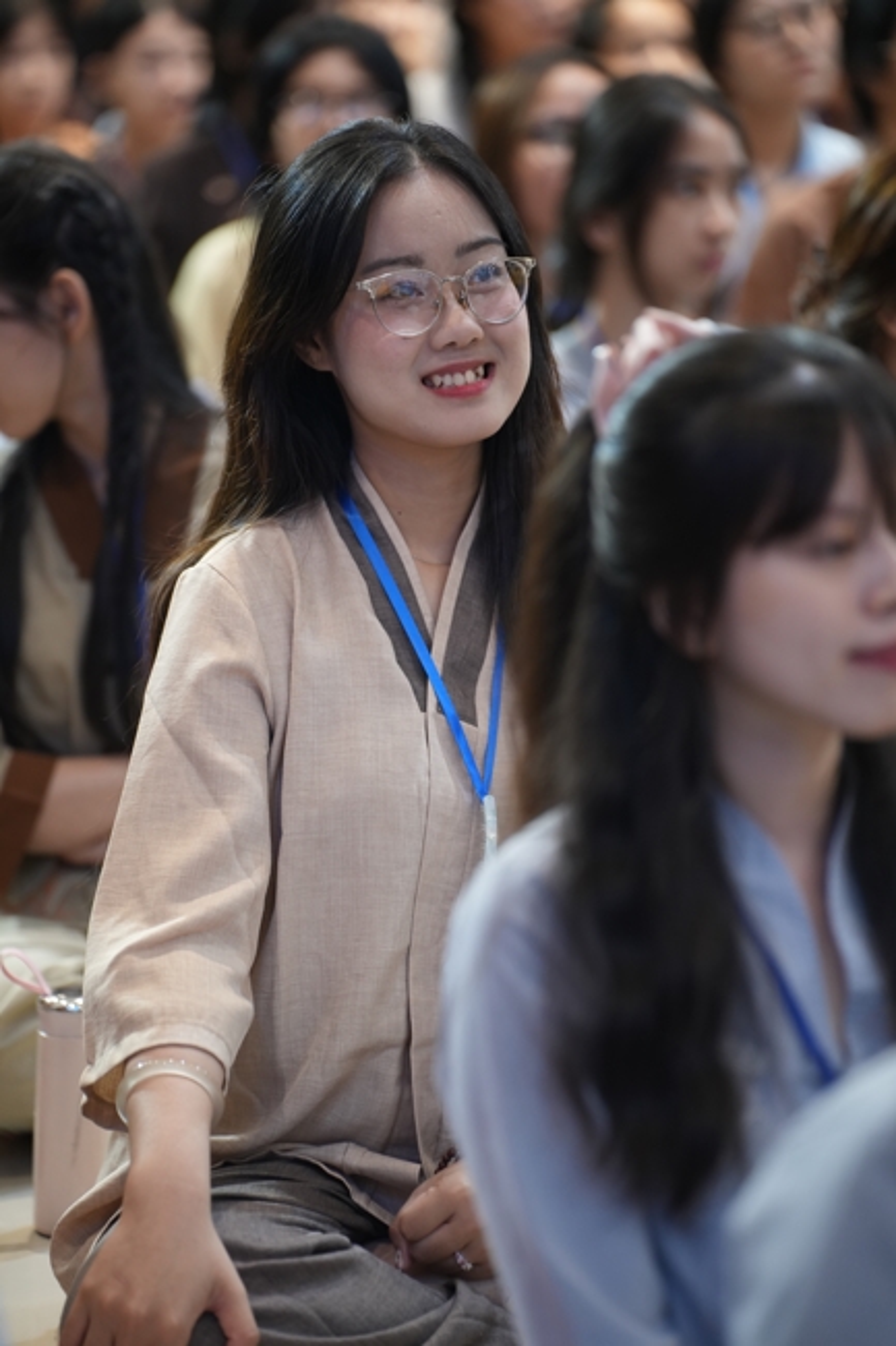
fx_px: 5603
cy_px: 673
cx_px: 448
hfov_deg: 9.1
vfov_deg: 13.7
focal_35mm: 150
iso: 1250
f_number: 2.8
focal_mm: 150
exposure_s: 1/60
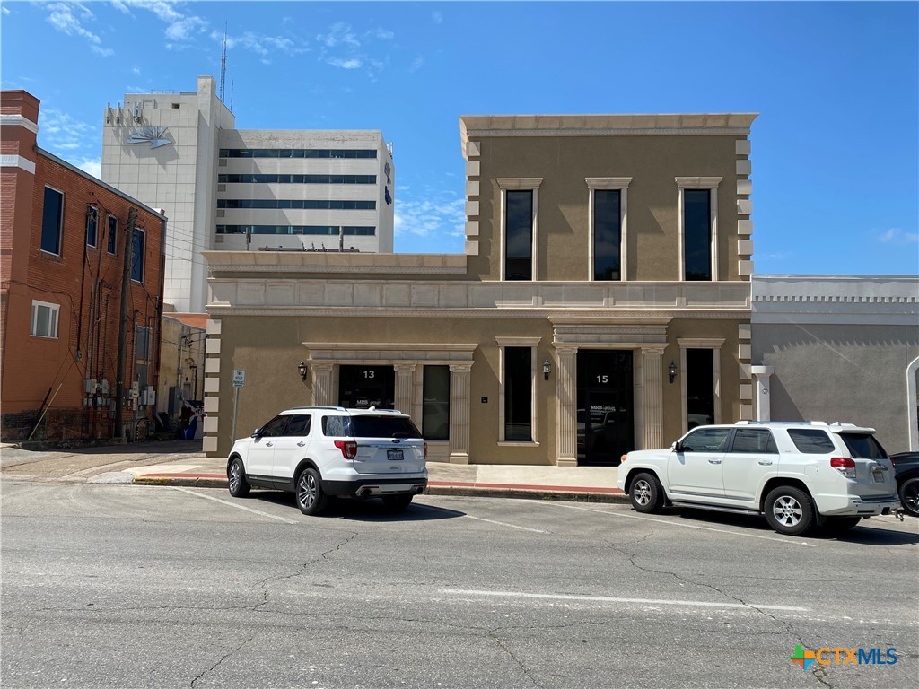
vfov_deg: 53.1
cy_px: 344
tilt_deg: +4.9
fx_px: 690
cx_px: 460
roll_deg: -1.2
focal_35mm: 26
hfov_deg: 67.3
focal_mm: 4.25
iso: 32
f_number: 1.8
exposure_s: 1/2571
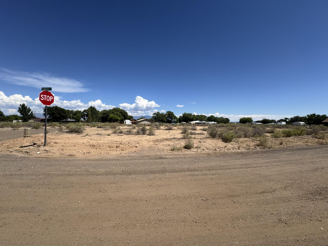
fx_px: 133
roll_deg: -0.9
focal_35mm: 14
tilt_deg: -1.1
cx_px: 164
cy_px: 123
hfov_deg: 102.1
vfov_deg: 85.7
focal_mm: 2.22
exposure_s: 1/3106
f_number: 2.2
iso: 50
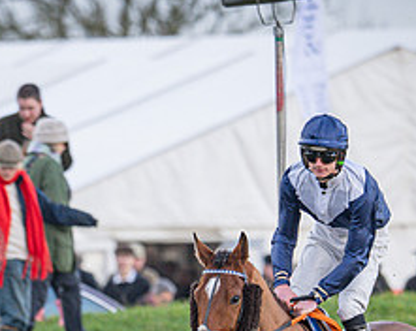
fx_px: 17747
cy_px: 354
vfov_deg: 1.1
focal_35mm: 1444
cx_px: 246
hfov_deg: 1.3
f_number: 5
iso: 800
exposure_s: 1/1250
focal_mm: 400
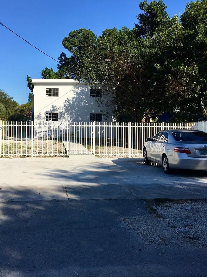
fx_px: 295
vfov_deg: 50.1
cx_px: 82
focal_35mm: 37
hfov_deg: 38.5
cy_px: 129
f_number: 2.2
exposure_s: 1/2481
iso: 25
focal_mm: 4.15
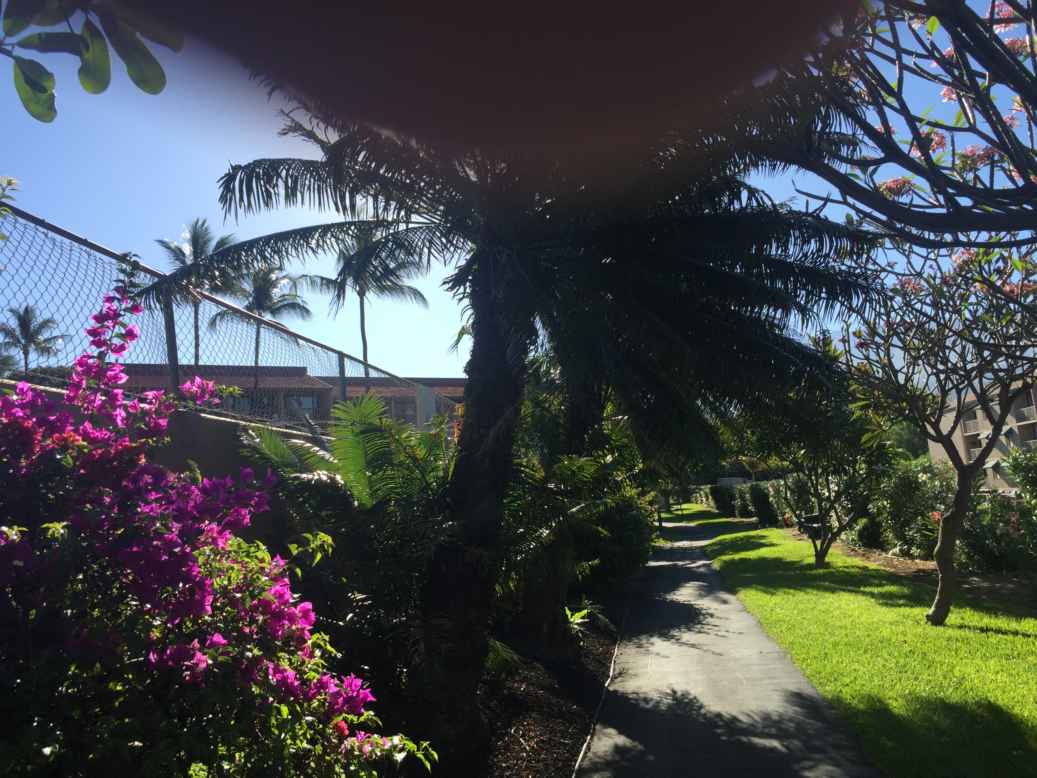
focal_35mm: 29
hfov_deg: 61.7
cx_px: 518
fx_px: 869
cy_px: 389
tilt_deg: +3.9
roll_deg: +4.8
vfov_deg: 48.2
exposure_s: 1/1276
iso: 32
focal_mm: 4.15
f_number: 2.2
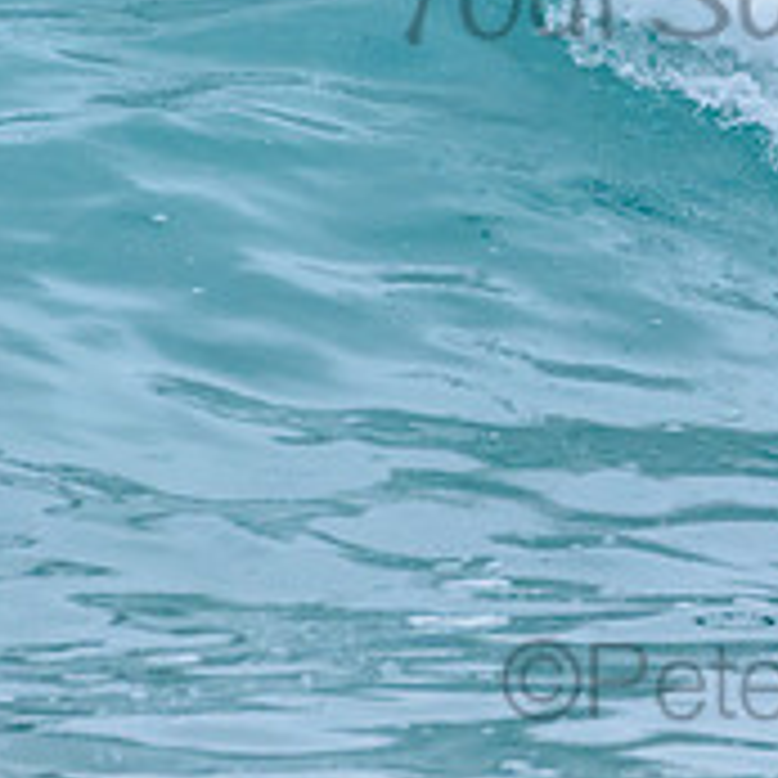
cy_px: 66
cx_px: 1164
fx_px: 45439
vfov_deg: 1.0
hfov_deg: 1.0
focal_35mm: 1787
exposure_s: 1/2000
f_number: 5.6
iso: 800
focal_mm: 500
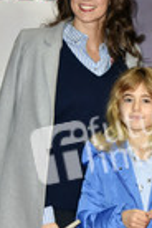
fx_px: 735
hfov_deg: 11.7
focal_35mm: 116
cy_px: 228
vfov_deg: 17.2
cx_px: 164
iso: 1250
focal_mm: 40
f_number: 5.6
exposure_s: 1/100
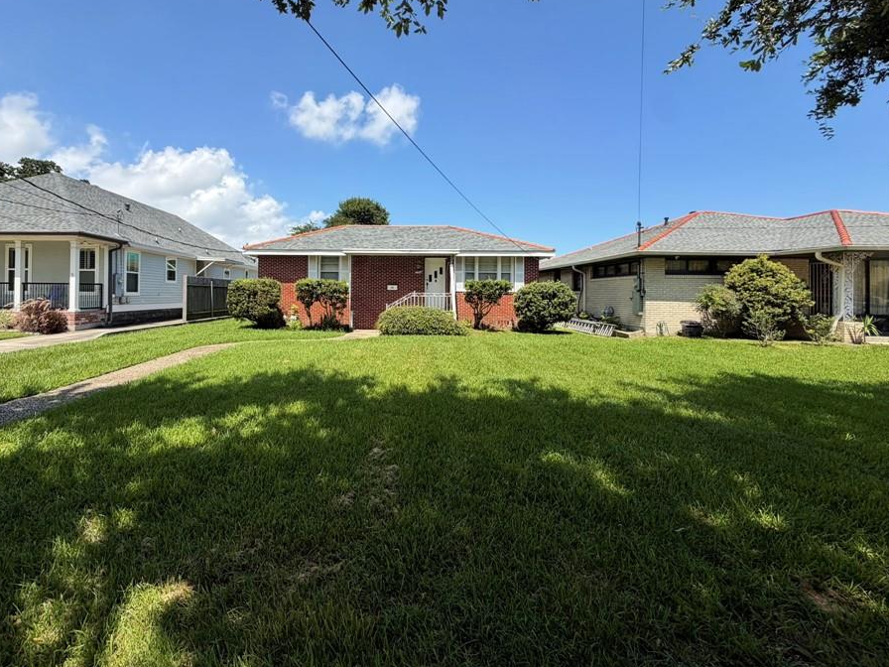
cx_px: 386
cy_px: 289
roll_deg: -0.3
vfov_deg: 77.7
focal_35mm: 16
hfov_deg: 94.0
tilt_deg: +1.3
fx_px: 411
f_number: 2.2
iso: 25
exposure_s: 1/770
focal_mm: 2.22
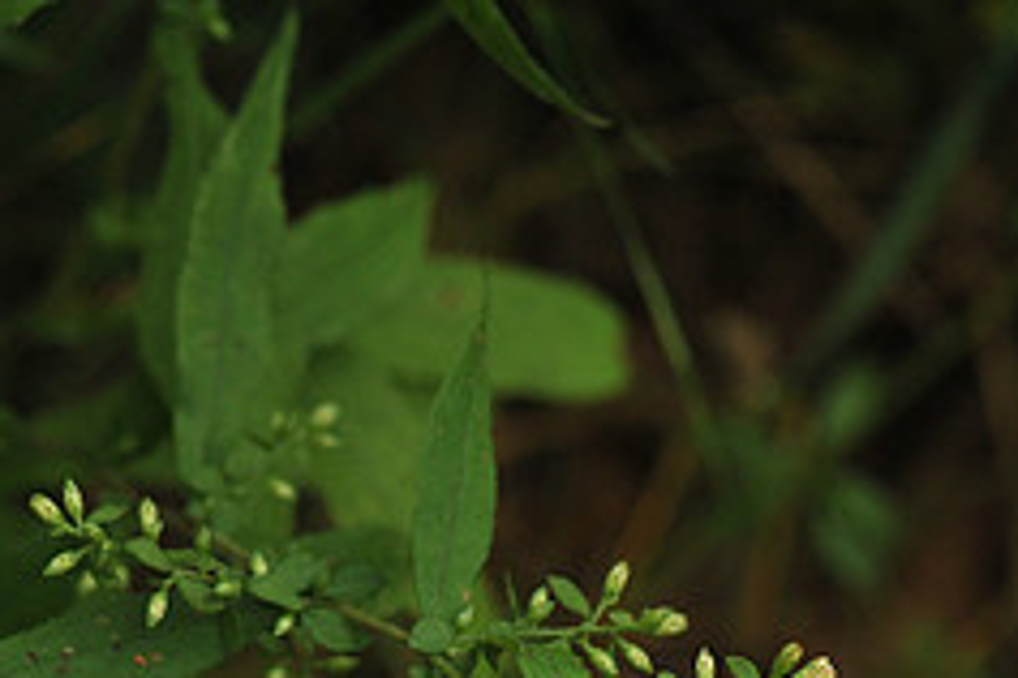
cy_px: 760
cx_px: 644
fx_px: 7267
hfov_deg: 8.0
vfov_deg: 5.3
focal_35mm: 257
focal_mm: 105
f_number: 7.1
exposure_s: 1/400
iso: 1000
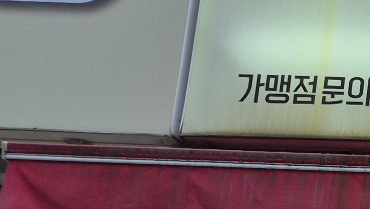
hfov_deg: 12.8
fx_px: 1364
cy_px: 350
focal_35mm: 139
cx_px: 817
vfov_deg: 8.5
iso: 32
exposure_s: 1/120
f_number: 1.8
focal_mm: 5.4
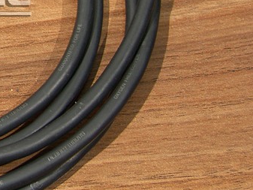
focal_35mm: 163
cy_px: -11
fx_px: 1192
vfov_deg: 9.0
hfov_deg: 11.7
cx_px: -98
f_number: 2.8
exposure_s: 1/60
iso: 50
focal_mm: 14.2
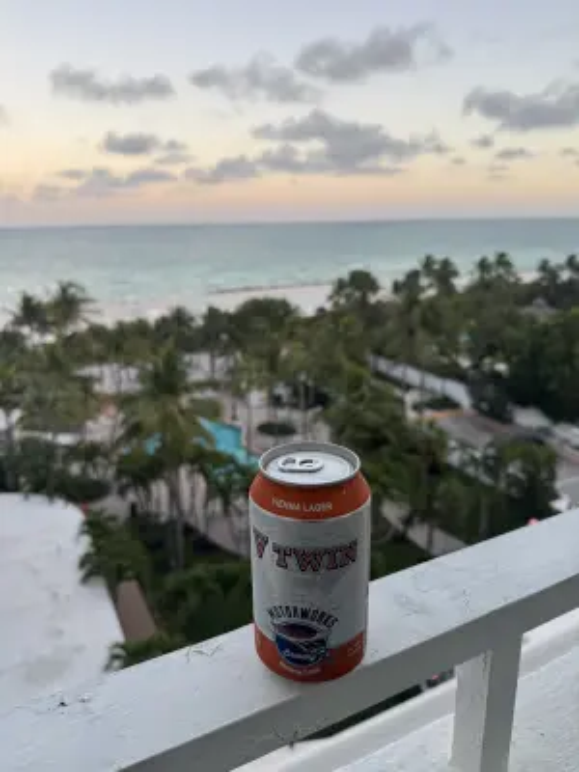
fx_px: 535
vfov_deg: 71.6
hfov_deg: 56.8
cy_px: 386
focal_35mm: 24
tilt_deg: -17.0
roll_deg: +1.5
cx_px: 290
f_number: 1.78
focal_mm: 6.76
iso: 64
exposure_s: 1/243
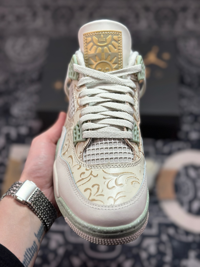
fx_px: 370
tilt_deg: -55.6
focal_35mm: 48
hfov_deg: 30.3
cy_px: 134
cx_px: 100
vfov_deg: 39.7
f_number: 1.78
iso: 80
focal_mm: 6.86
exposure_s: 1/1497
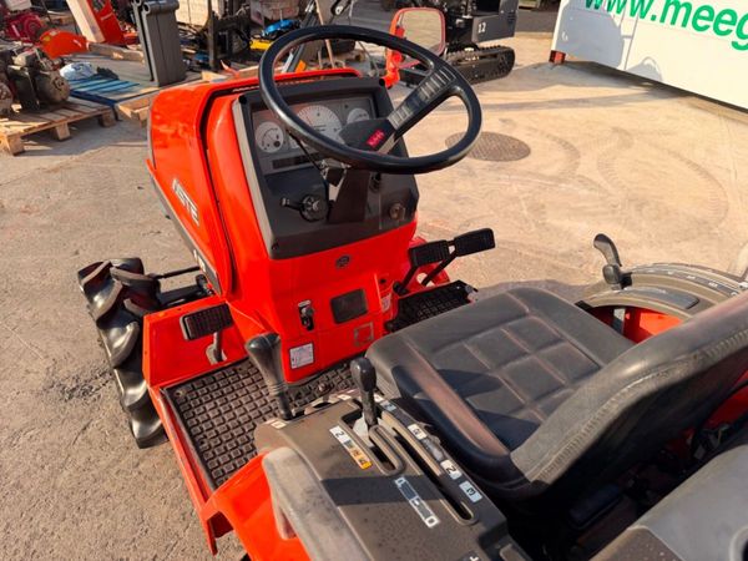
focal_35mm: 24
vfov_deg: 56.8
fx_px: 519
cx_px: 374
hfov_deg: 71.6
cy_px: 280
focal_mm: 6.76
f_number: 1.78
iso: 100
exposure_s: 1/2801
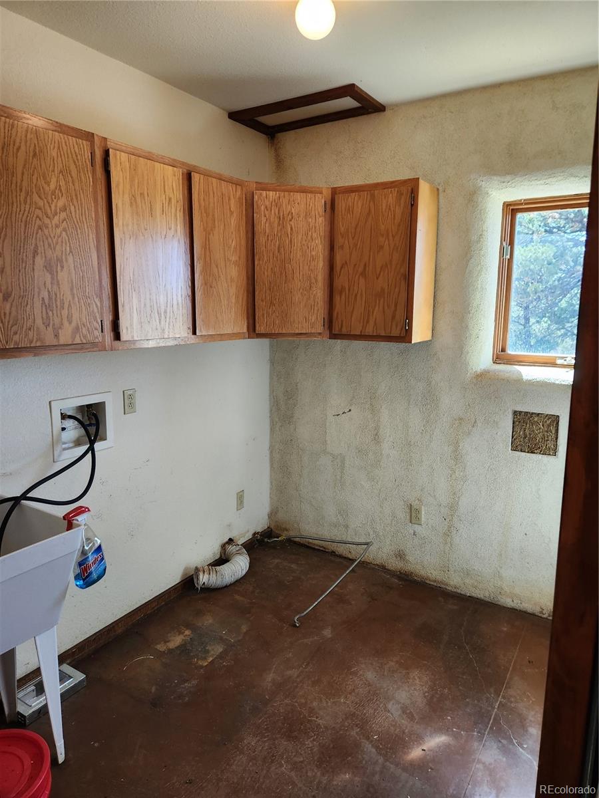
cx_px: 300
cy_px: 399
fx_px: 531
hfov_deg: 58.9
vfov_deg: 73.9
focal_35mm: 23
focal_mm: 5.4
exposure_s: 1/180
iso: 160
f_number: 1.8
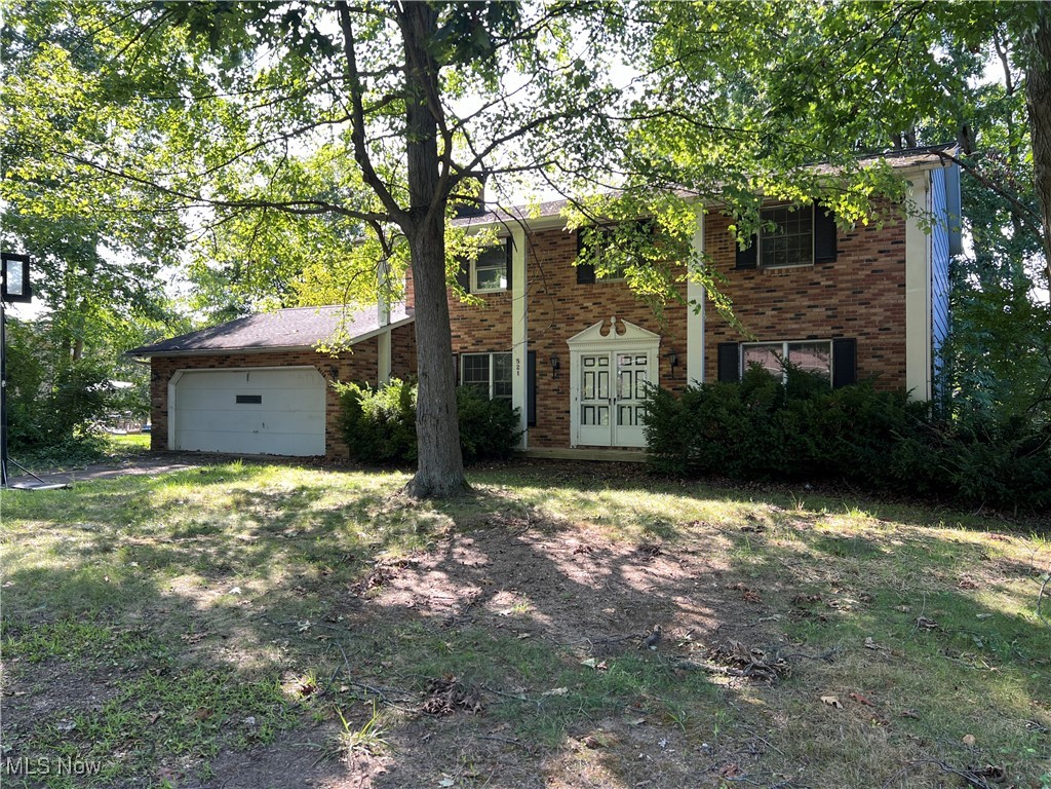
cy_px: 394
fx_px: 789
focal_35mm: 26
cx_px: 526
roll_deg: +0.0
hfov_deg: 67.3
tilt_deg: +0.5
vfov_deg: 53.1
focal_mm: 5.7
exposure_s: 1/171
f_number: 1.5
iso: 50
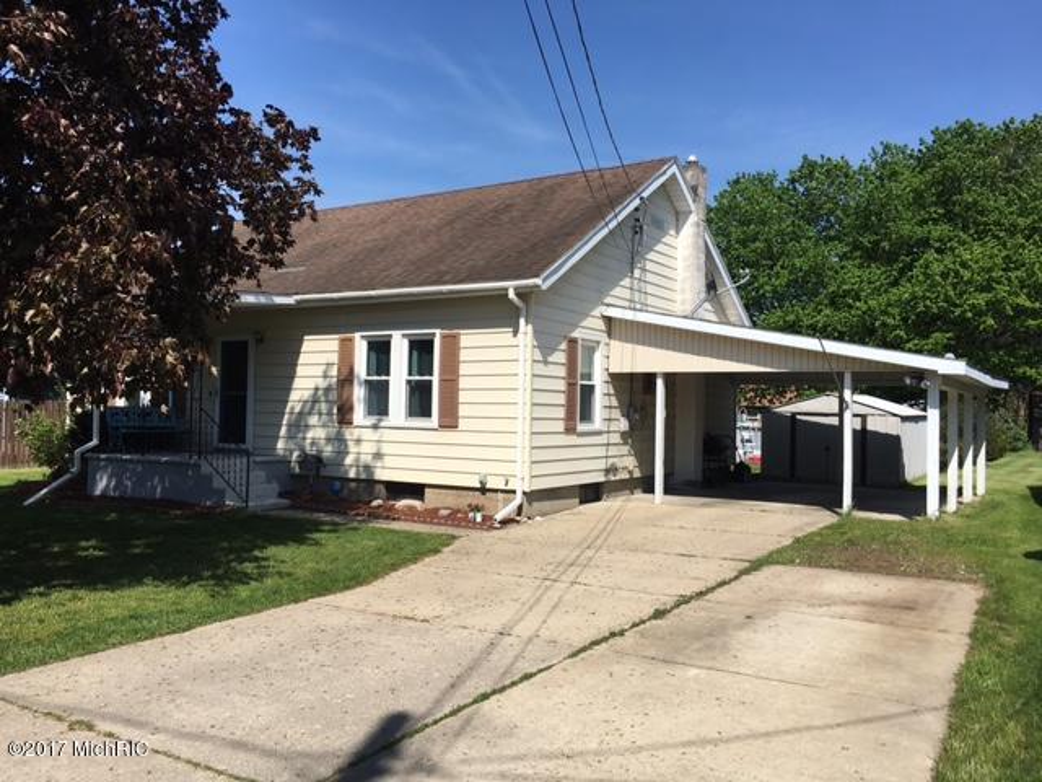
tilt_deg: +1.9
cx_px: 521
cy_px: 391
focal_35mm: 29
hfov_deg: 61.7
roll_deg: -1.1
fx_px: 873
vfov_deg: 48.2
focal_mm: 4.15
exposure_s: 1/2024
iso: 25
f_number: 2.2
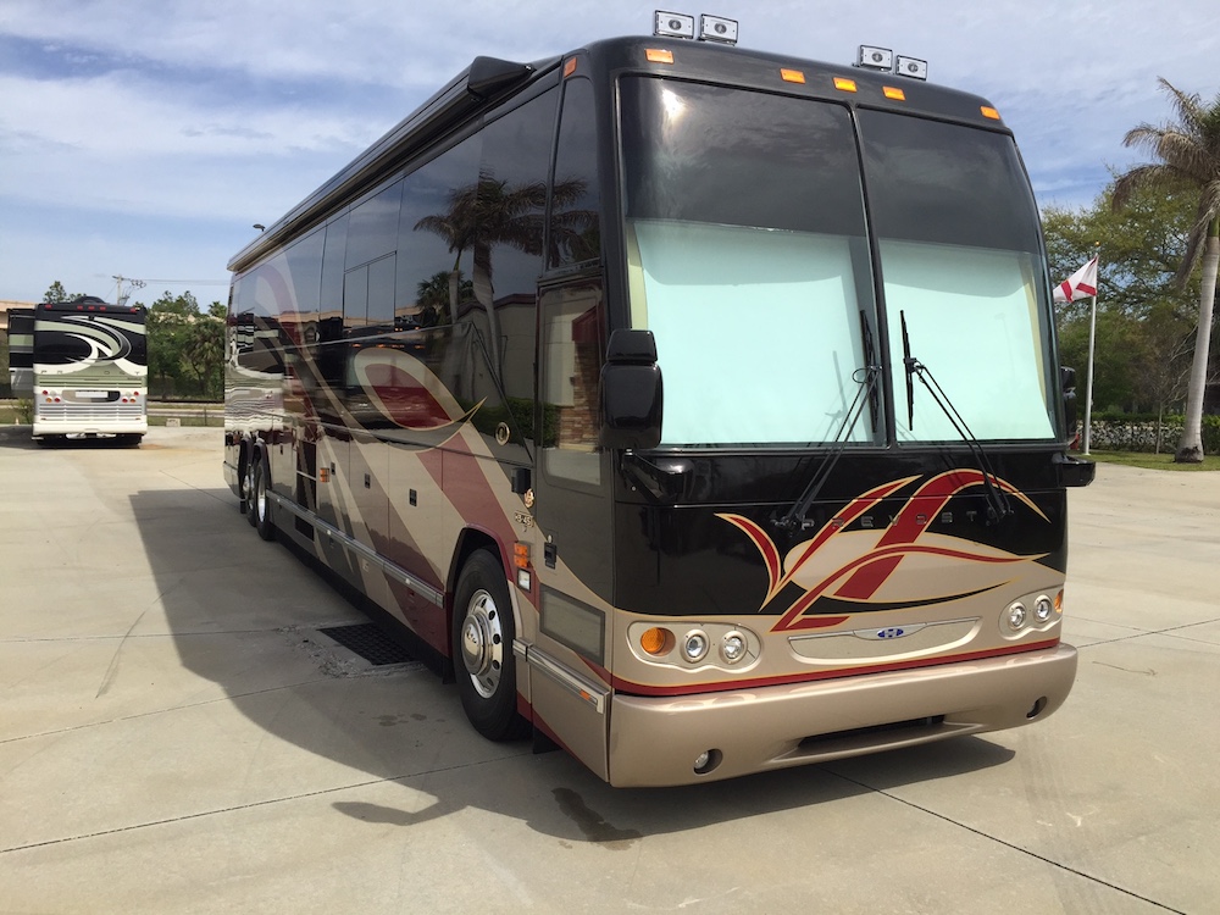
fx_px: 1022
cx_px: 610
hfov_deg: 61.7
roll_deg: -2.6
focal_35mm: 29
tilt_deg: -4.4
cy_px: 458
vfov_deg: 48.2
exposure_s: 1/2475
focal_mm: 4.15
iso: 32
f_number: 2.2
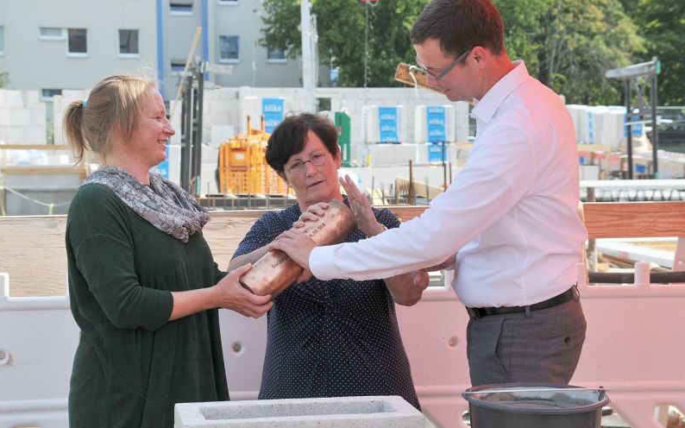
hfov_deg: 25.8
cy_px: 201
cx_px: 341
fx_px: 1493
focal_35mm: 80
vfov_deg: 16.3
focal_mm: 52
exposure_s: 1/320
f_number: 9
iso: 200
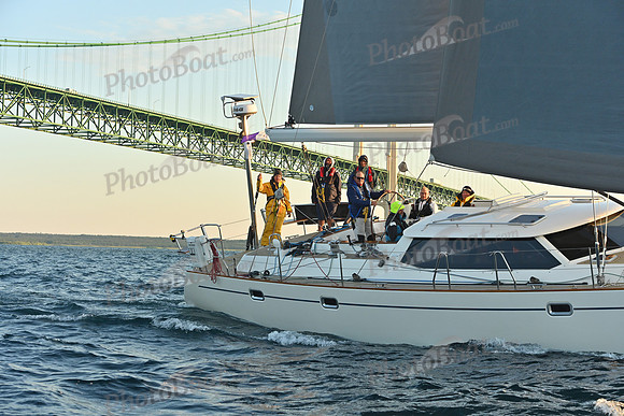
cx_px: 312
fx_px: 1214
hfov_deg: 28.8
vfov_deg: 19.5
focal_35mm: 70
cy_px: 208
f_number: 6.3
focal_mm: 70
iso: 800
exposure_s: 1/800
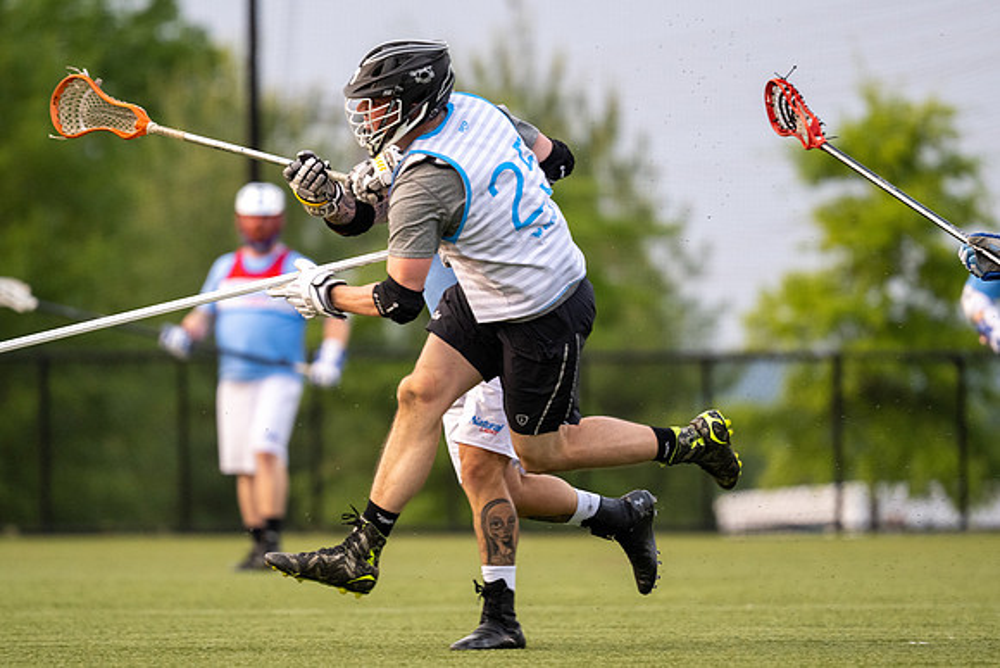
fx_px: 15191
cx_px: 530
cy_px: 331
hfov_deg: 3.8
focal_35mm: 547
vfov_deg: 2.5
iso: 2500
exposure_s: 1/1000
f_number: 5.6
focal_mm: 500
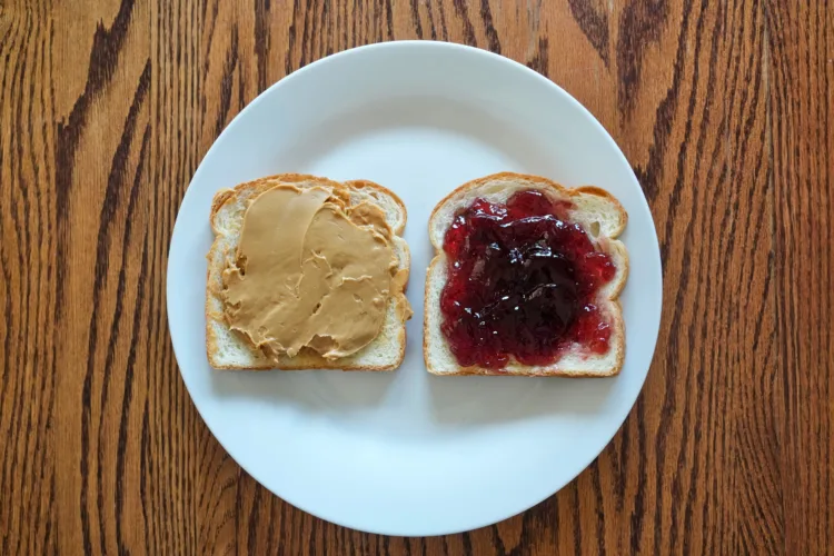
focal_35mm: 34
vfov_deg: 38.9
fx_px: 788
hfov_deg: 55.8
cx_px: 417
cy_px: 278
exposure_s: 1/250
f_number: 5.6
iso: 6400
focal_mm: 34
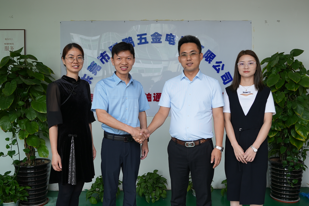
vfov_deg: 42.4
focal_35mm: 31
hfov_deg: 60.3
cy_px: 103
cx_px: 154
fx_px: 266
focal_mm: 21
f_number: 2.8
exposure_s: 1/80
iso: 80
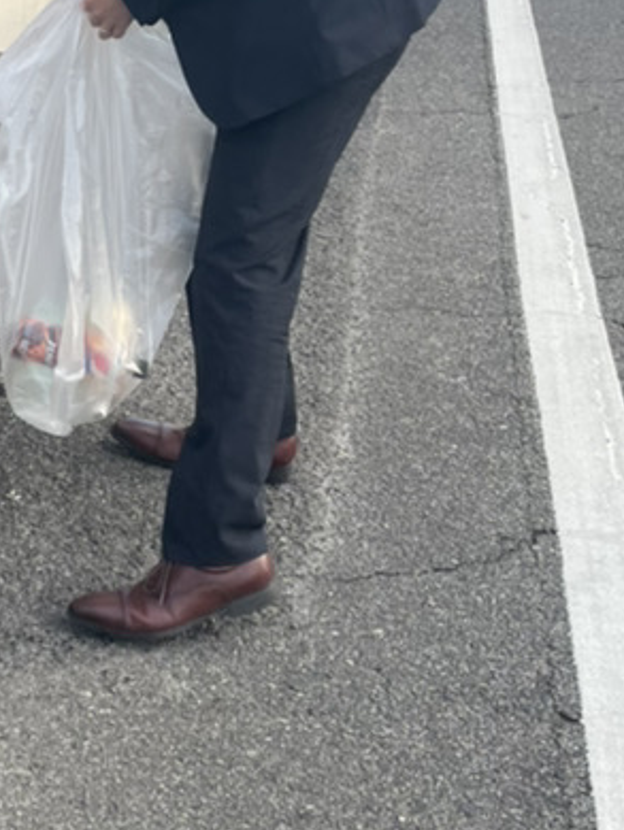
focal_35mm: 80
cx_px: -138
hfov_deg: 17.5
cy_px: 472
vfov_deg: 24.4
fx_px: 1921
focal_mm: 4.2
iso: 32
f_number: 1.6
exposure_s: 1/213
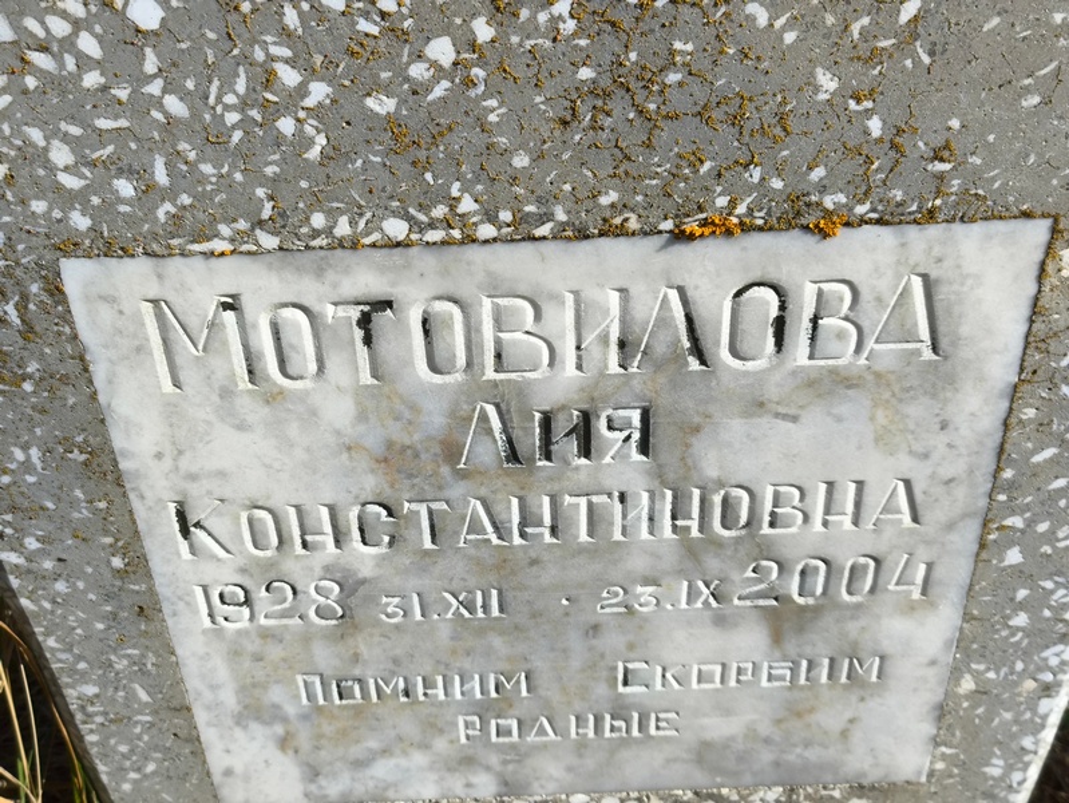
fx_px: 1545
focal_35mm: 50
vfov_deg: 29.1
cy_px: 402
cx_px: 534
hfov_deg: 38.2
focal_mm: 4.71
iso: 50
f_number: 1.7
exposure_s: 1/854
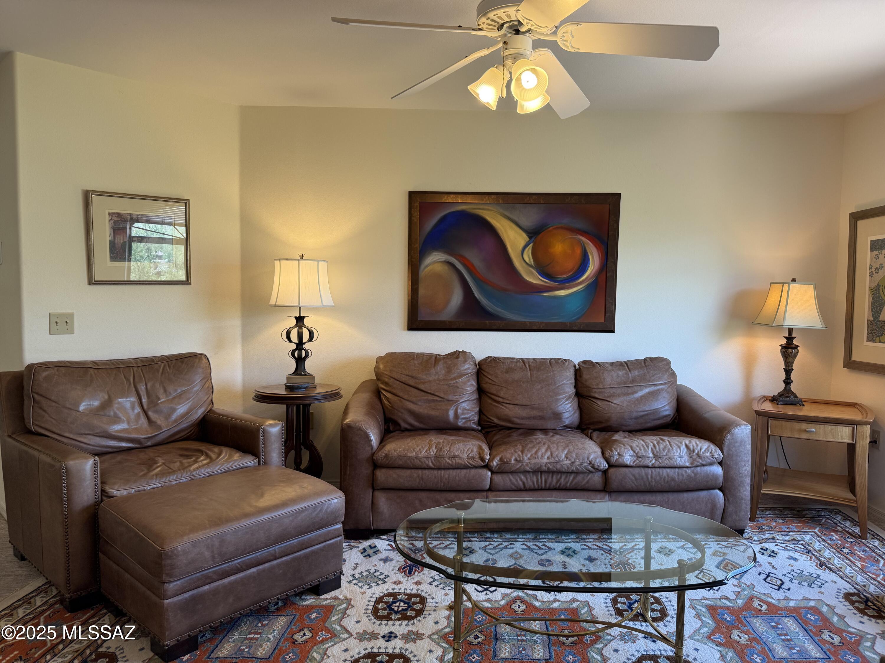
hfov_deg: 71.6
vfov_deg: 56.8
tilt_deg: -3.4
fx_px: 614
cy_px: 332
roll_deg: -0.9
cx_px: 442
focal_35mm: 24
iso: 125
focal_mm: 6.76
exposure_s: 1/120
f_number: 1.78
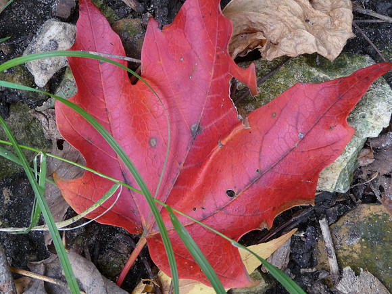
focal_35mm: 67
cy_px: 147
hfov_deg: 29.0
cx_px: 196
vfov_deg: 21.9
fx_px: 759
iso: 200
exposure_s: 1/40
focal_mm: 11.3
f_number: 4.5
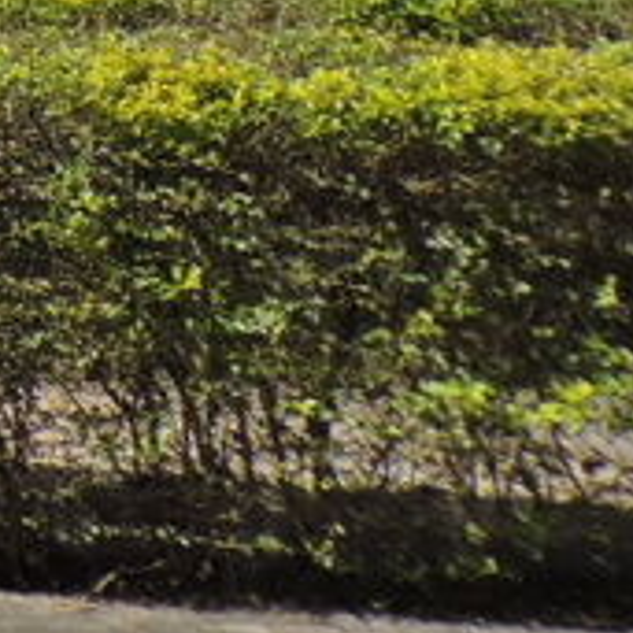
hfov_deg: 10.2
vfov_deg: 12.1
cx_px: -1255
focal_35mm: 127
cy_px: -663
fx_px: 2627
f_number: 3
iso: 100
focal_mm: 4.3
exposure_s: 1/1250
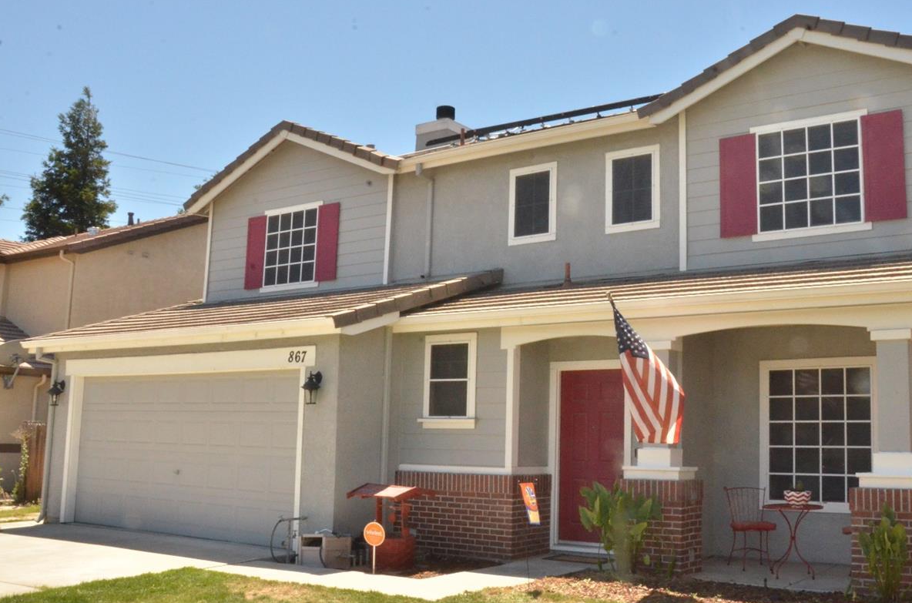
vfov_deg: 34.9
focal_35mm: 38
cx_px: 559
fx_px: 960
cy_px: 303
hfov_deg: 50.4
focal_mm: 20
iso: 2000
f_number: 22
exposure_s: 1/250
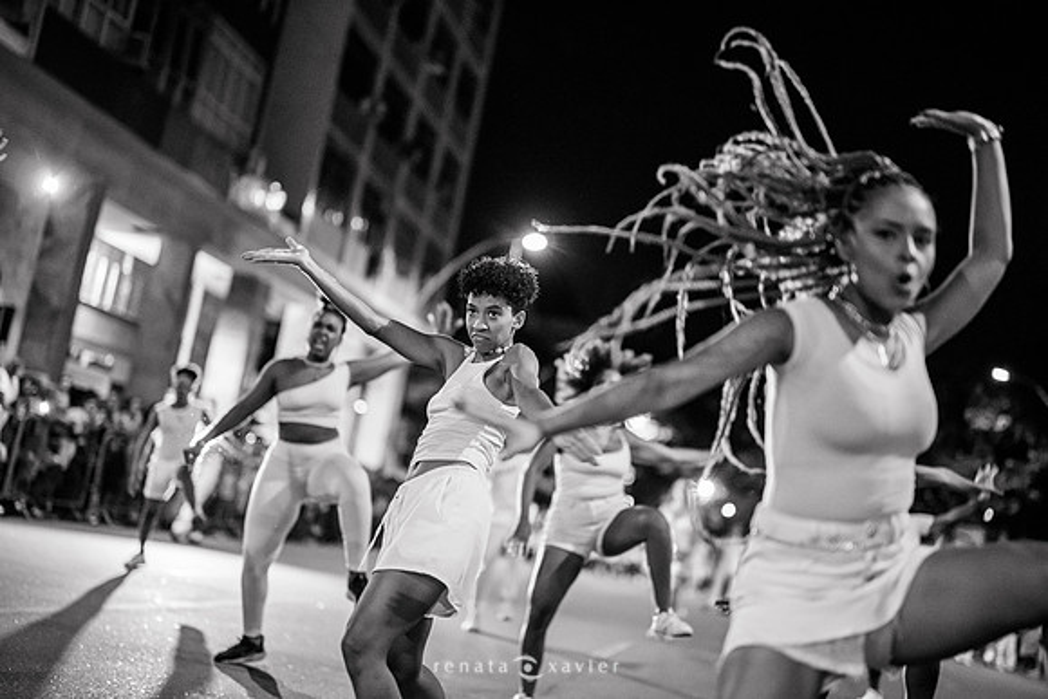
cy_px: 350
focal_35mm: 50
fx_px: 1456
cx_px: 524
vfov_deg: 27.0
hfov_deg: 39.6
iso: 2000
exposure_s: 1/250
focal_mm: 50
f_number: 1.2
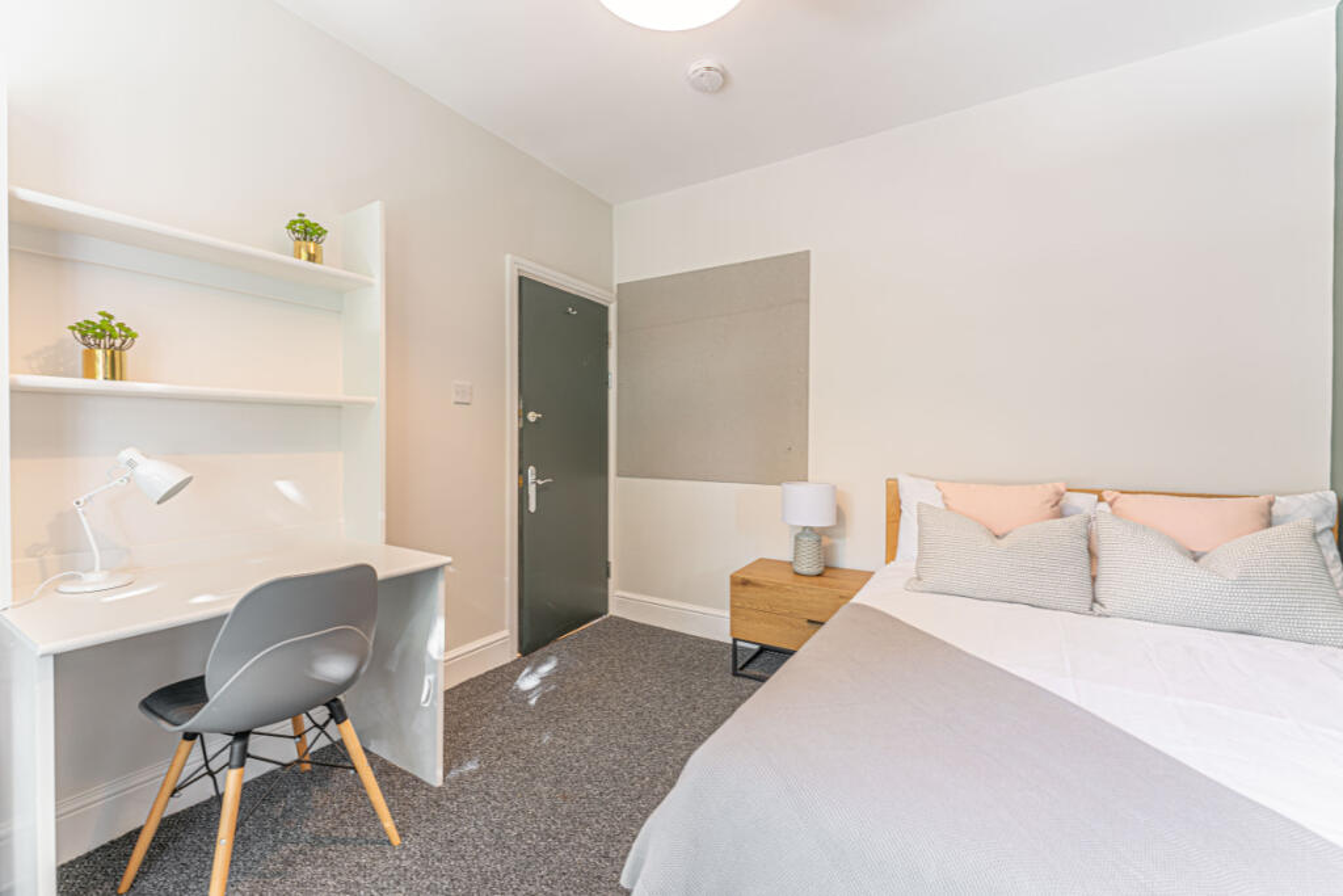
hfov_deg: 104.2
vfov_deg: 81.2
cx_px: 672
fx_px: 522
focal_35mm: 14
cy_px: 448
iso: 100
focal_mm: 14
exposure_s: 1/6
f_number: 5
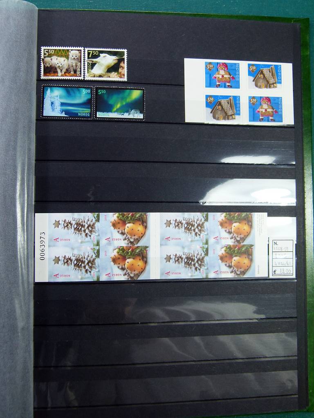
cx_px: 157
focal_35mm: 32
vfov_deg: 56.8
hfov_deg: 44.2
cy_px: 209
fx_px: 387
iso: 100
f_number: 3
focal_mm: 5.8
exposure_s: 1/80
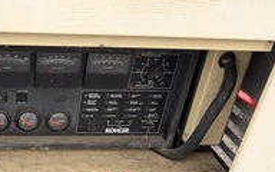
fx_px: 397
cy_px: 189
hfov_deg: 35.8
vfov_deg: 23.0
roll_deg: -3.8
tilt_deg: -35.4
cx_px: 26
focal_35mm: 53
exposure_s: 1/967
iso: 80
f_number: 1.78
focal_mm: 6.76
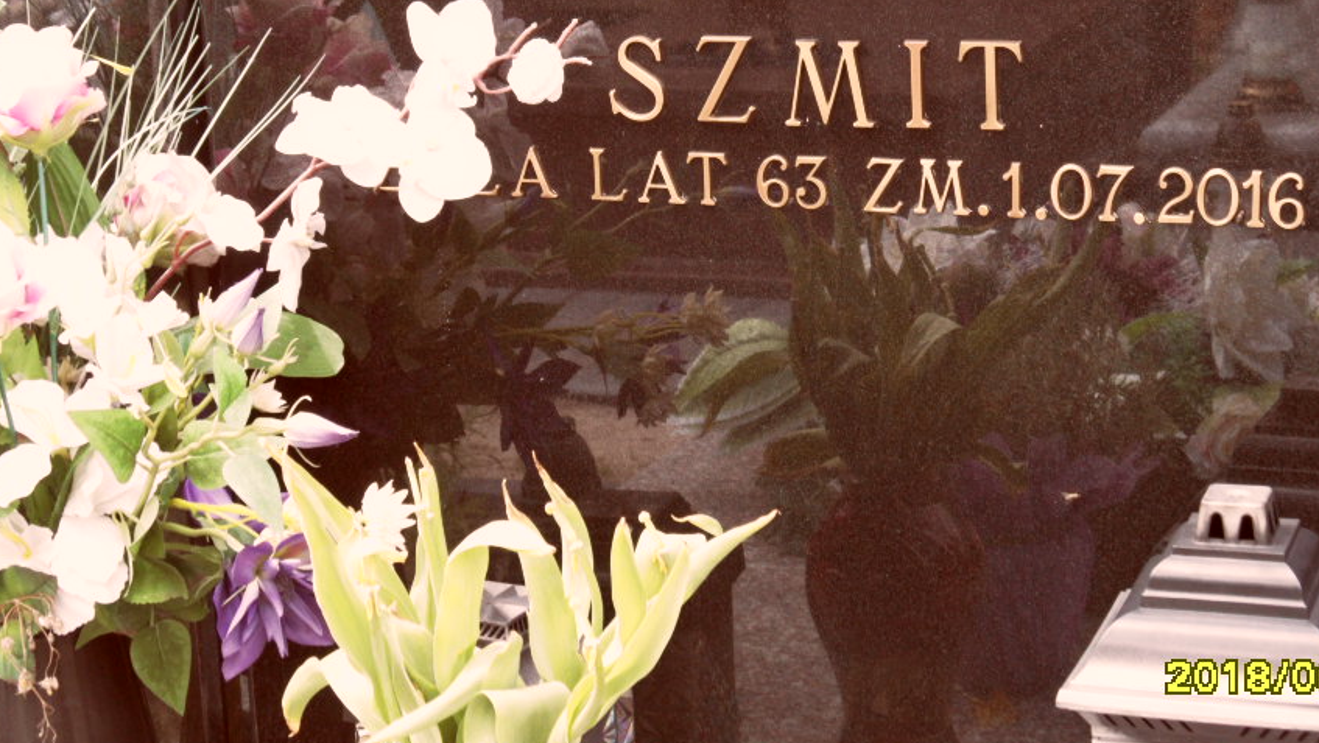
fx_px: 2764
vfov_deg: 15.2
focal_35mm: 79
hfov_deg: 26.8
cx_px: 687
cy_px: 193
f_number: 4
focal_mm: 10.3
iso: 100
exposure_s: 1/125
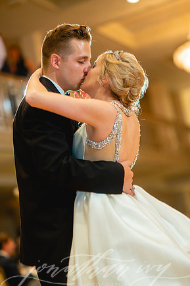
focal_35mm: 88
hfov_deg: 15.5
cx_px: 94
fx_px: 698
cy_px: 147
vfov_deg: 23.1
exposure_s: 1/80
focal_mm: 85
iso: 2000
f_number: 2
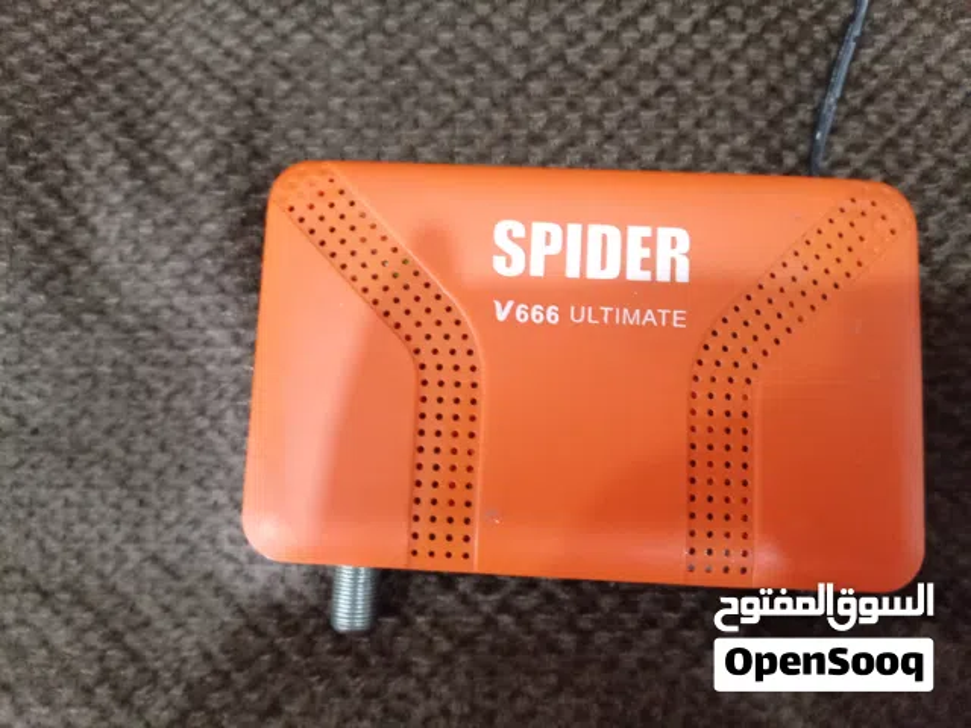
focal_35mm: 25
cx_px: 486
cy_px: 364
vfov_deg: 54.9
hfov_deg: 69.4
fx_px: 701
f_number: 1.8
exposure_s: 1/16.7
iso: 1708
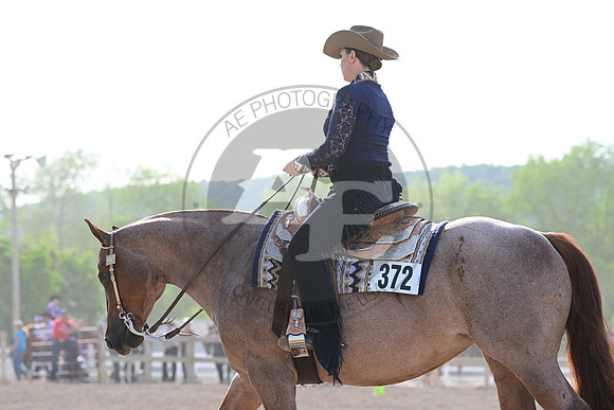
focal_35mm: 145
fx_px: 2474
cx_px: 307
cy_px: 205
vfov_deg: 9.5
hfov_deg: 14.2
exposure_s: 1/2000
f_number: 5.6
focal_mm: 145
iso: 1000
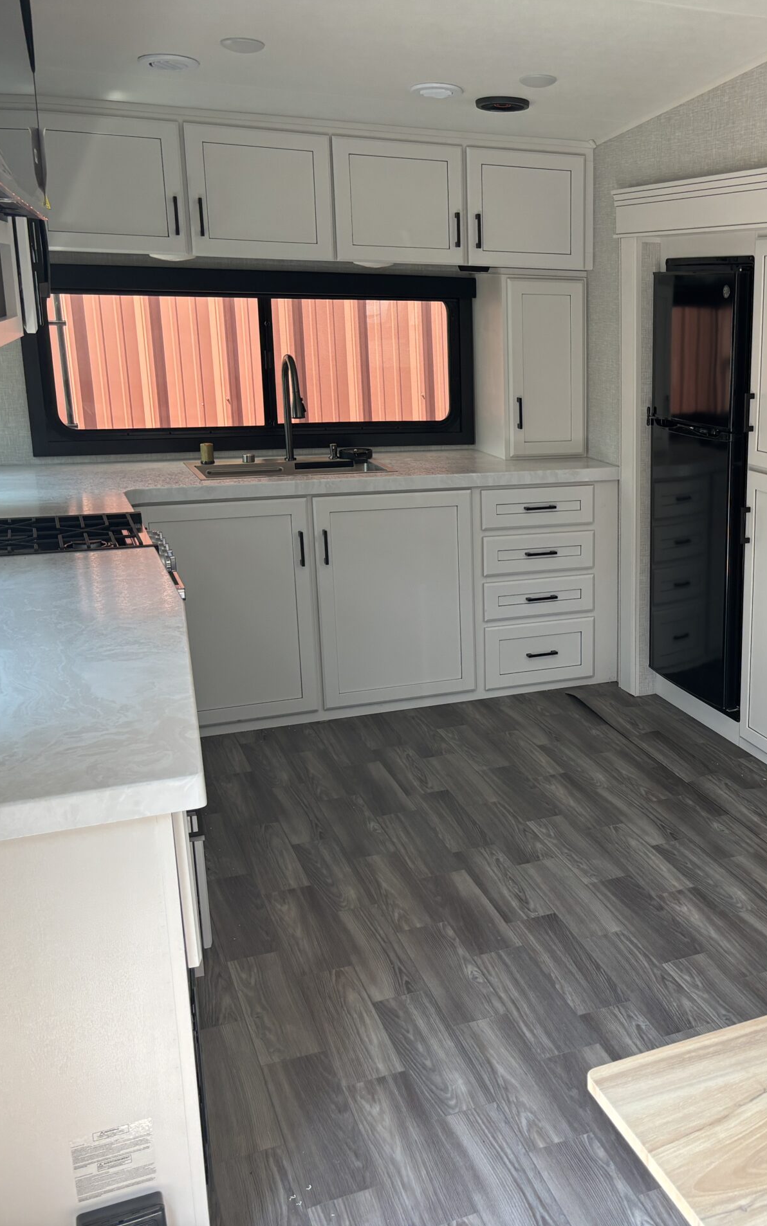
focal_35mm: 37
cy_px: 611
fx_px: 1237
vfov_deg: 52.7
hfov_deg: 32.8
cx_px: 683
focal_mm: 5.96
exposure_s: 1/121
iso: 64
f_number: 1.6
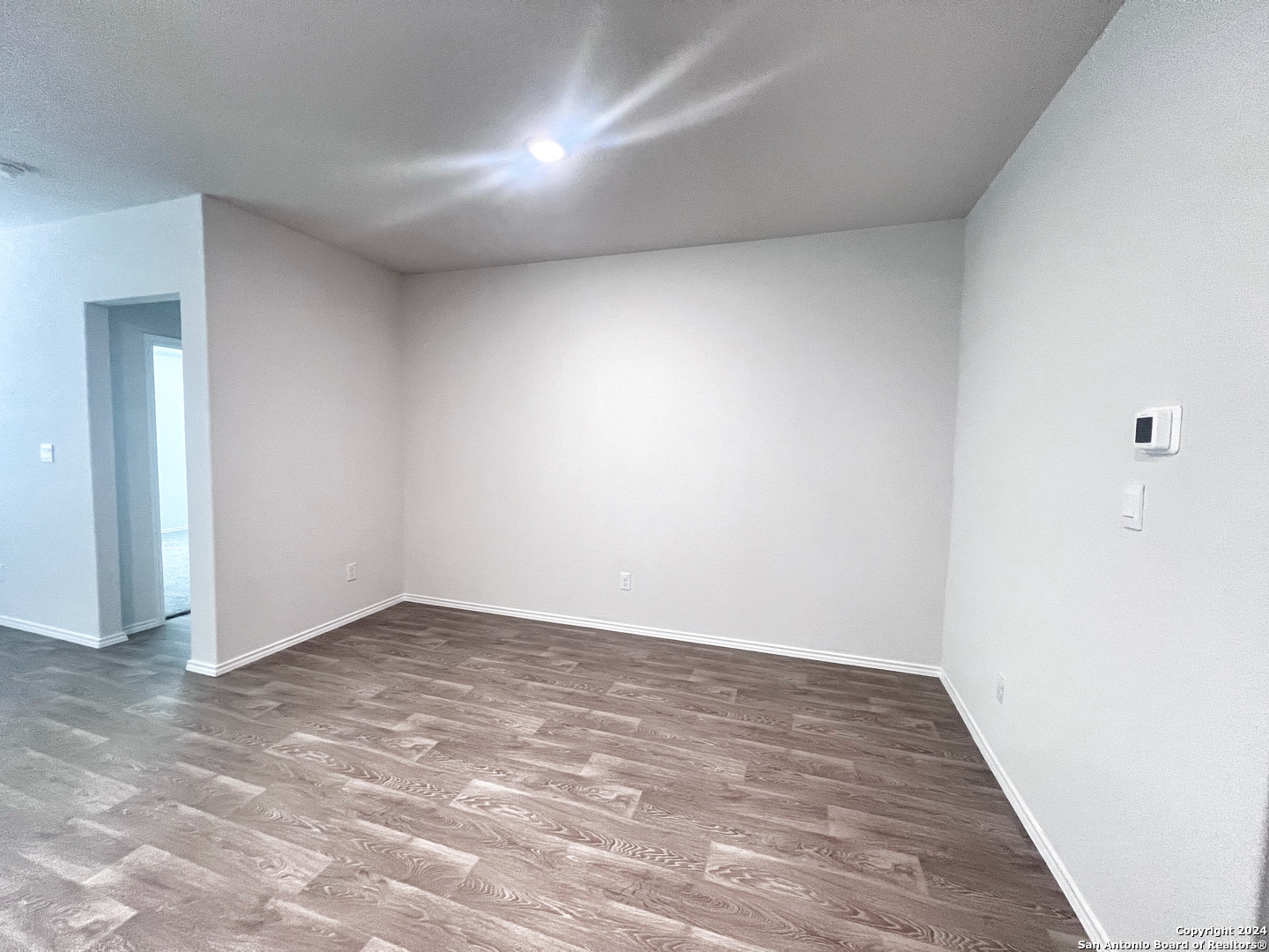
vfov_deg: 89.9
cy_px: 476
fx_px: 477
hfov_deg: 106.2
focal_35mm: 13
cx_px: 634
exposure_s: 1/60
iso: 250
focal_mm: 1.57
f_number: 1.8
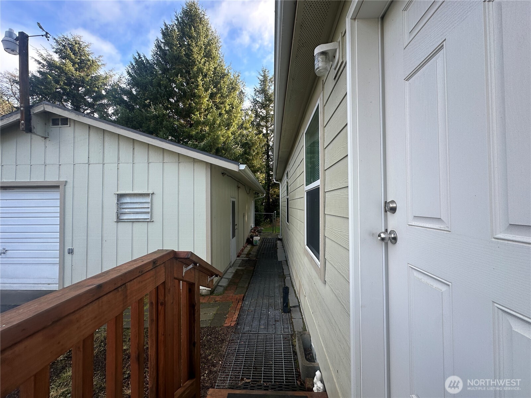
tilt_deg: +2.3
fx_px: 215
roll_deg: +0.6
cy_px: 199
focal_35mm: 14
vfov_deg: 85.7
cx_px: 266
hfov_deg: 102.1
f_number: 2.2
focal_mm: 2.22
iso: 40
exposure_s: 1/231
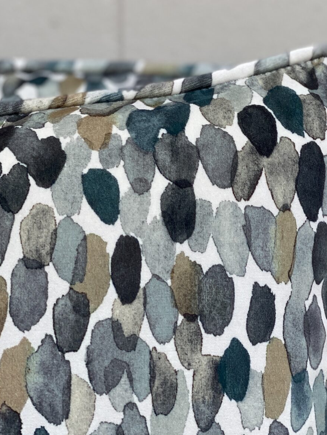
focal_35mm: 114
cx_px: 277
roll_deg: +0.2
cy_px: 142
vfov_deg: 17.2
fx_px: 1436
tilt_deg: -10.9
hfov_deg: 12.9
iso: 20
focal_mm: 6
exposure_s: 1/192
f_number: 2
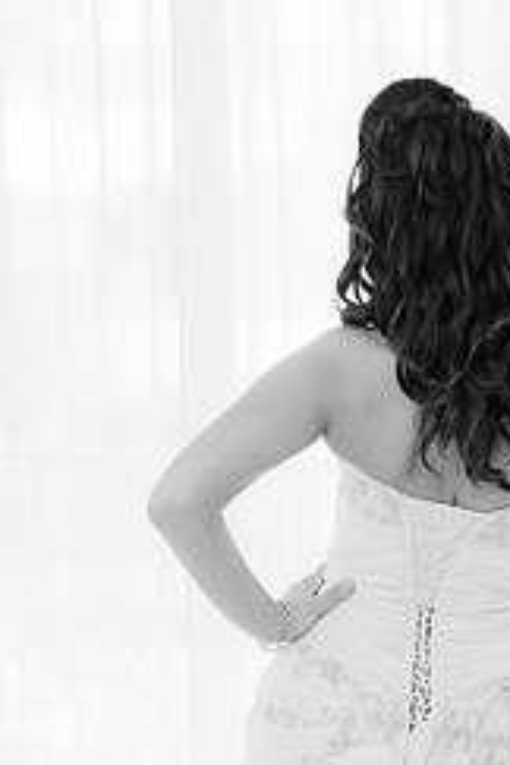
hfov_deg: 11.2
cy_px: 475
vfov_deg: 16.8
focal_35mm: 122
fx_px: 2592
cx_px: 445
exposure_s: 1/125
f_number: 3.2
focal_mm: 66
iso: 1600
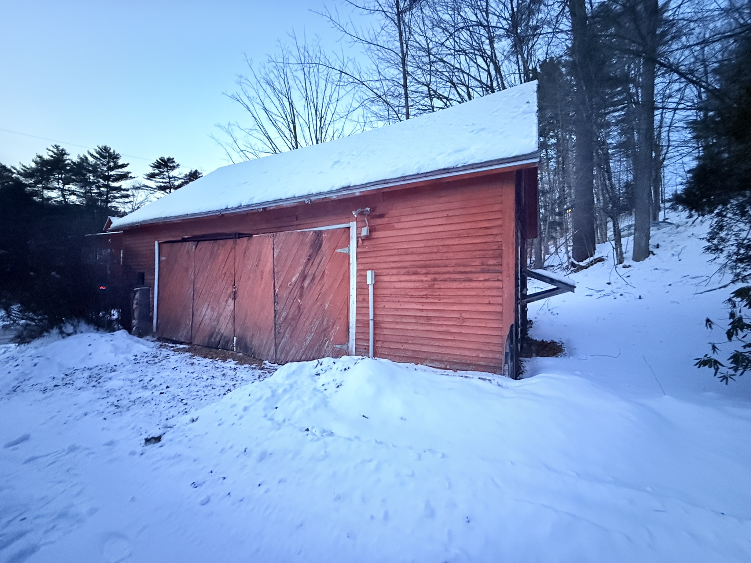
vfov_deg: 85.7
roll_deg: -0.3
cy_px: 282
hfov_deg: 102.1
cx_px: 376
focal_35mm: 14
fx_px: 304
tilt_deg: -0.9
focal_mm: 2.22
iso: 1600
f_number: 2.2
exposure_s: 1/33
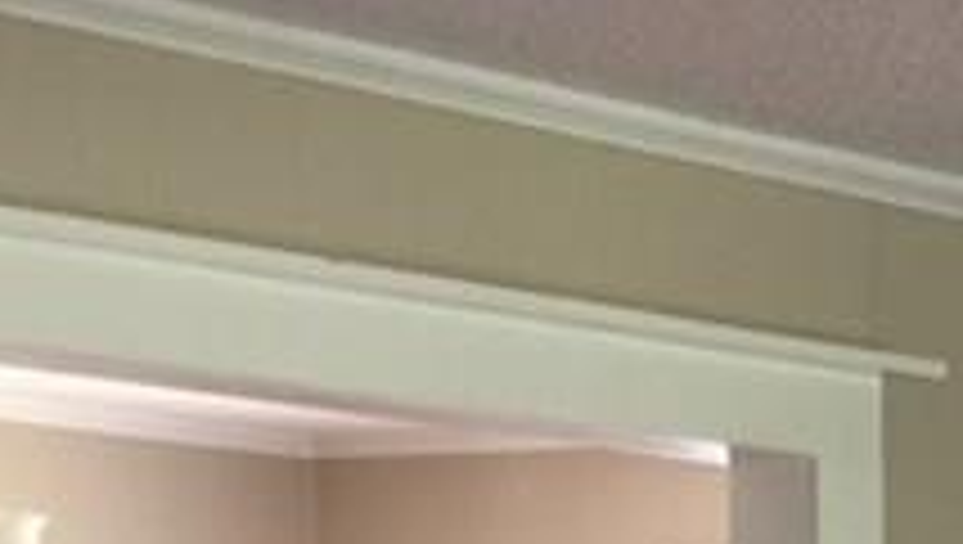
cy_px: 1286
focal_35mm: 151
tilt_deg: -5.2
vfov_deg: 7.6
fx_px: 3861
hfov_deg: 12.8
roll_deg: -2.8
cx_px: 1760
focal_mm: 4.15
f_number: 2.2
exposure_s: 1/15
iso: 64
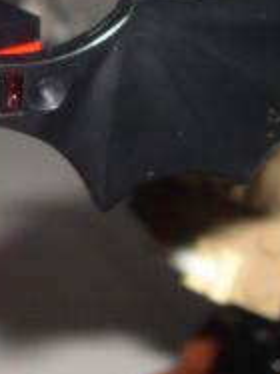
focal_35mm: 130
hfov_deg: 10.9
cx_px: -150
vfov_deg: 15.1
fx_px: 1404
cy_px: 100
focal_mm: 8
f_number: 7.6
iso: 100
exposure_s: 1/60
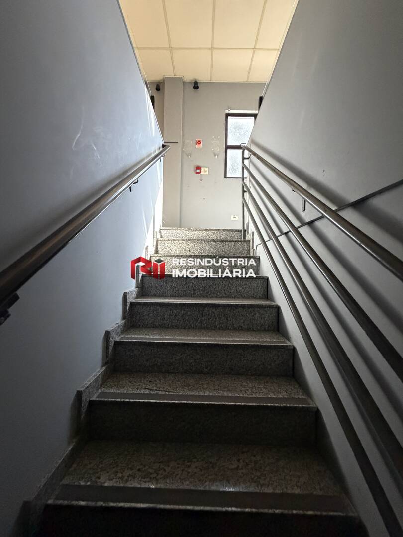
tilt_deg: -0.8
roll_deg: -3.5
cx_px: 202
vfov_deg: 102.1
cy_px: 268
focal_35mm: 14
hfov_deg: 85.7
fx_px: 217
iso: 1000
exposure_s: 1/60
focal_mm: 2.22
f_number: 2.2
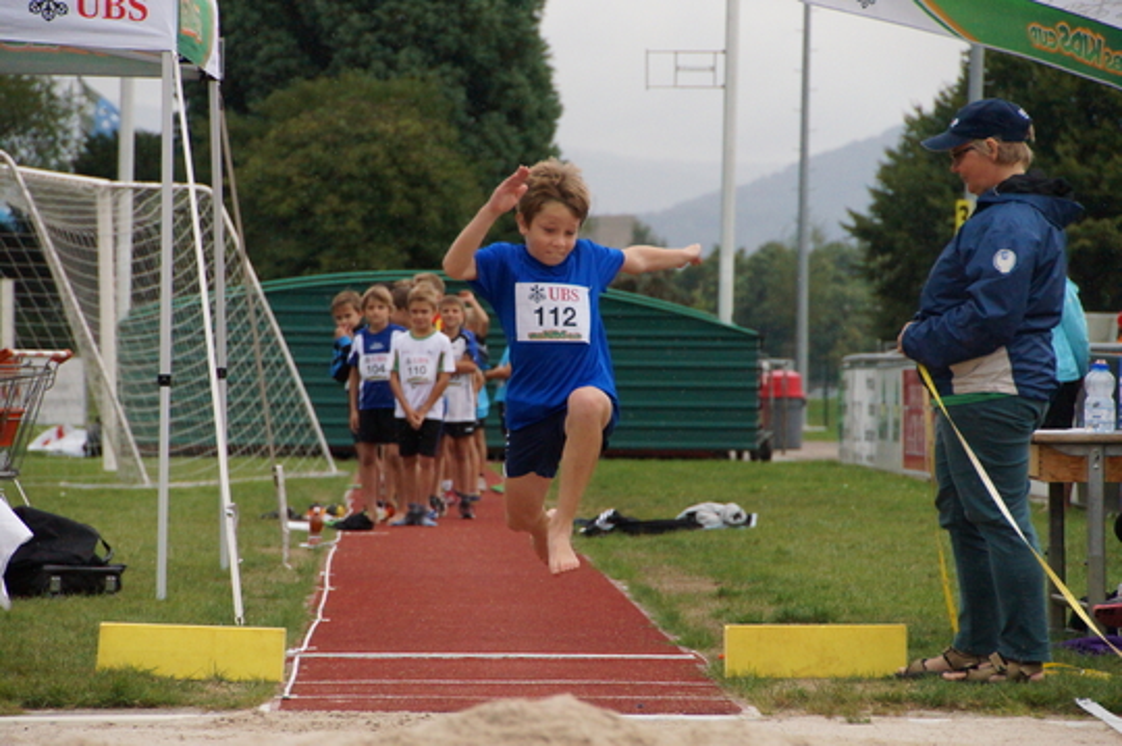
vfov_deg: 6.5
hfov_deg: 9.8
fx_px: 6539
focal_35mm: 210
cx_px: 561
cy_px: 373
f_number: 6.3
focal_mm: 140
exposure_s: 1/2000
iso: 2500
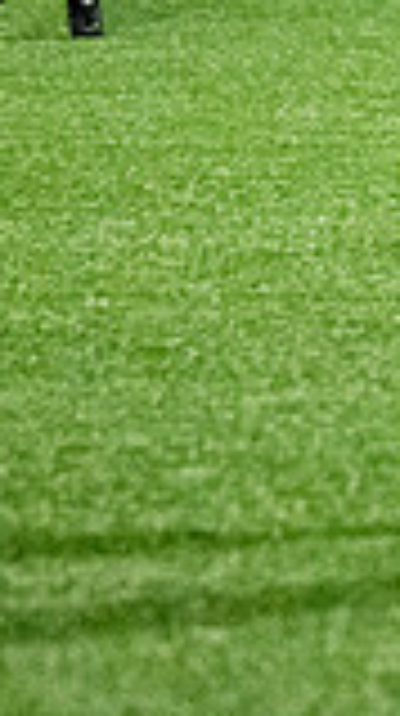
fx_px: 9974
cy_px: 16
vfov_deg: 4.1
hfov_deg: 2.2
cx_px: 1660
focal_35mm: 527
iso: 8000
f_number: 2.8
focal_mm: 92
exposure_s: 1/1000
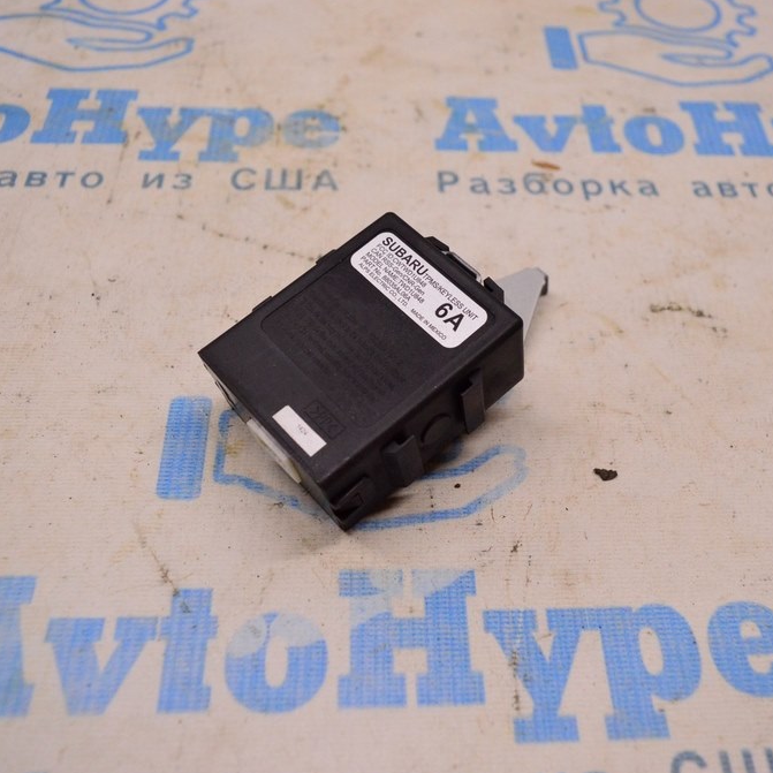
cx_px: 422
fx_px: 884
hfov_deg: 47.2
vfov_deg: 47.2
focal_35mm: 35
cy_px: 390
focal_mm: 18
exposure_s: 1/400
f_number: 4
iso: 1600
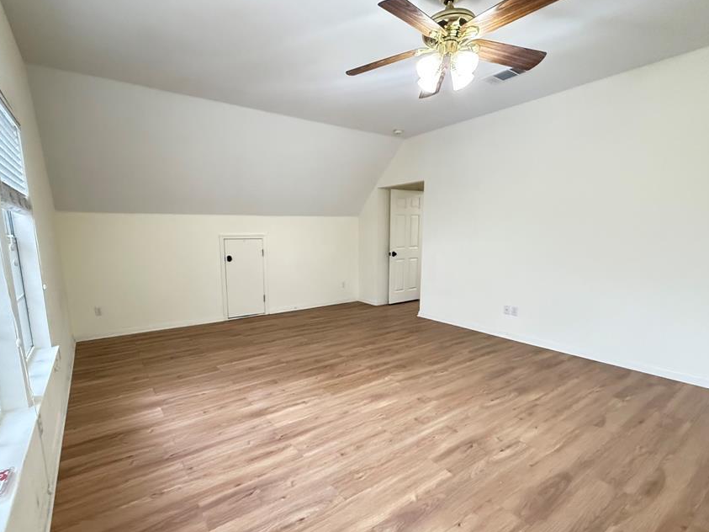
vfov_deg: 74.5
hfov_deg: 90.8
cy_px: 292
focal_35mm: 17
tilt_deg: -9.5
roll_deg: -0.2
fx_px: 348
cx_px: 324
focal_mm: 2.22
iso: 800
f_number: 2.2
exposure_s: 1/60
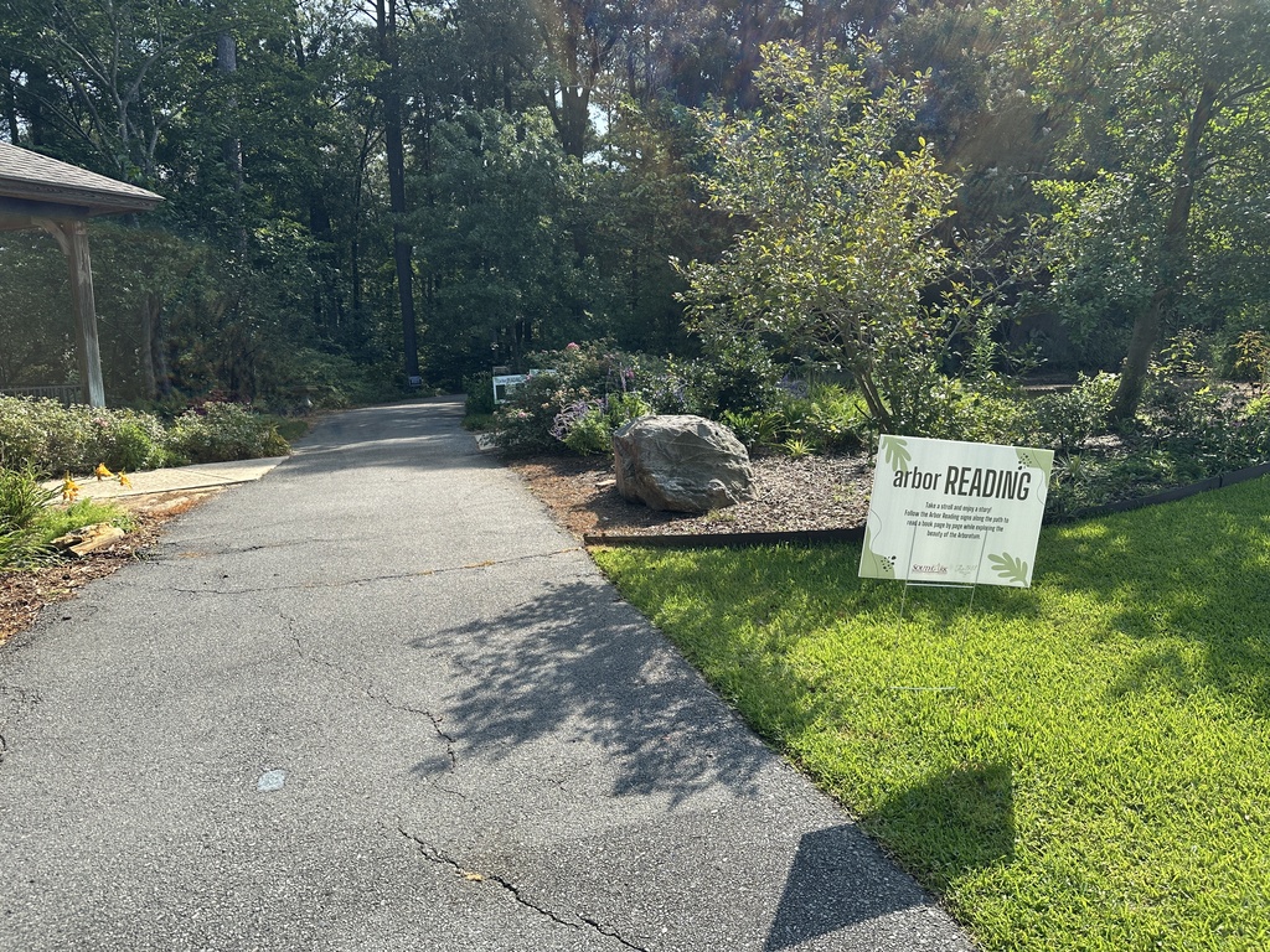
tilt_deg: -9.2
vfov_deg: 56.8
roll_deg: +1.7
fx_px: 881
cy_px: 476
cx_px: 635
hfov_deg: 71.6
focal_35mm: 24
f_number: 1.78
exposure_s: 1/1916
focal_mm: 6.86
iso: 80
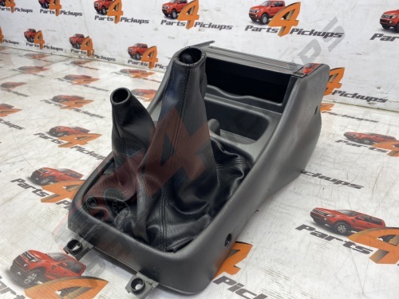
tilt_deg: -31.3
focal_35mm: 26
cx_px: 200
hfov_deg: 67.3
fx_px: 300
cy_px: 150
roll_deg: +2.2
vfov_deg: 53.1
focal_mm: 4.25
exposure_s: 1/100
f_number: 1.8
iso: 50
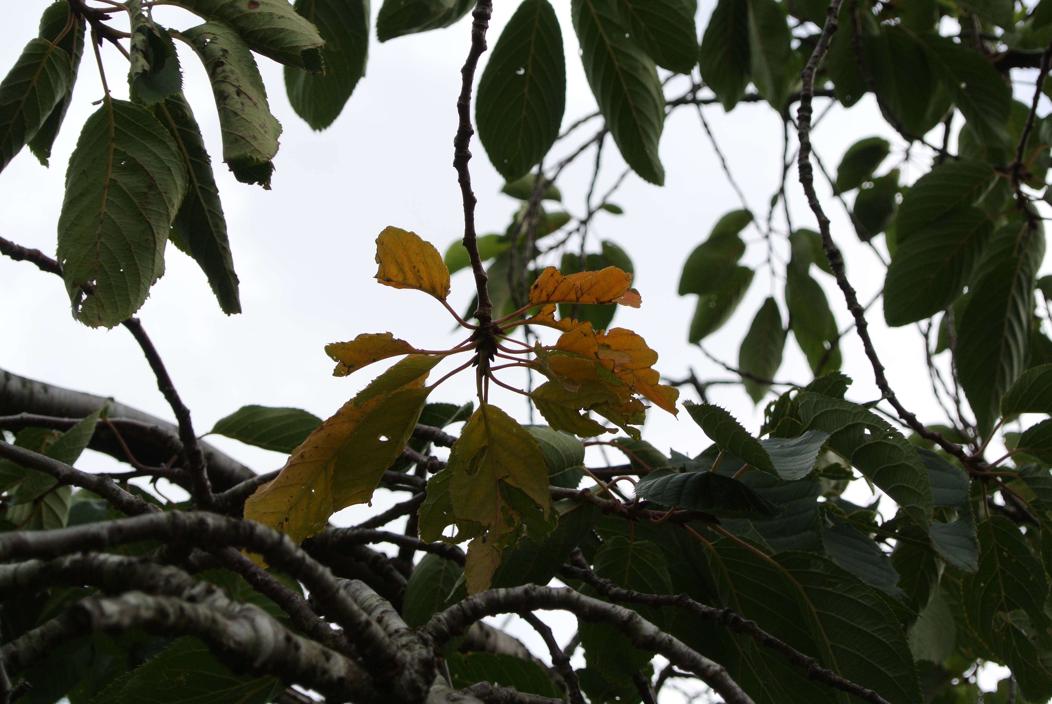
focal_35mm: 72
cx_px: 526
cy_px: 352
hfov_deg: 28.0
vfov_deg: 19.0
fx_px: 2107
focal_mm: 26.7
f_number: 6.3
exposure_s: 1/320
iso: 100
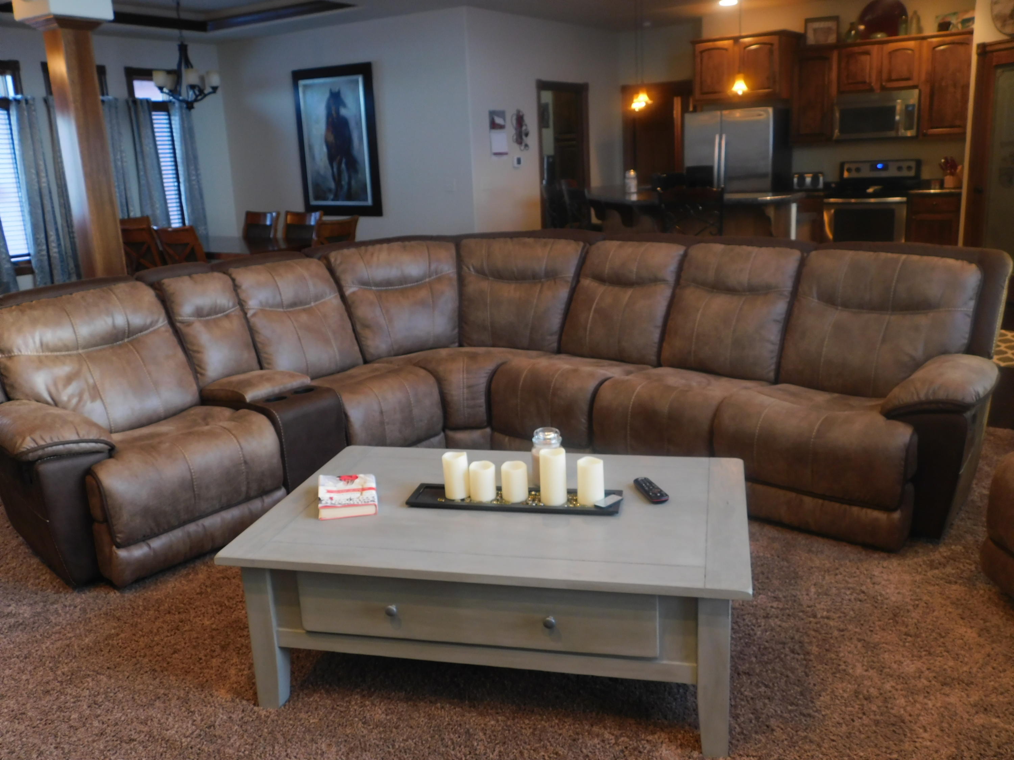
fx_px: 879
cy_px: 380
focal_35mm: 30
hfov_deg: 60.0
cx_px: 507
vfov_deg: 46.8
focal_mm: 5.3
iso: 400
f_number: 3.2
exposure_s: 1/25
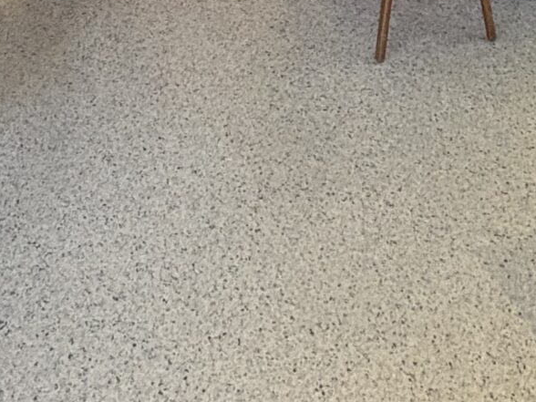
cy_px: -400
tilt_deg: -14.1
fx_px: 945
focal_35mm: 61
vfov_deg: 17.4
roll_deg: +0.3
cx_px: 245
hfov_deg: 31.7
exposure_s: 1/60
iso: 640
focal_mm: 2.22
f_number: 2.2
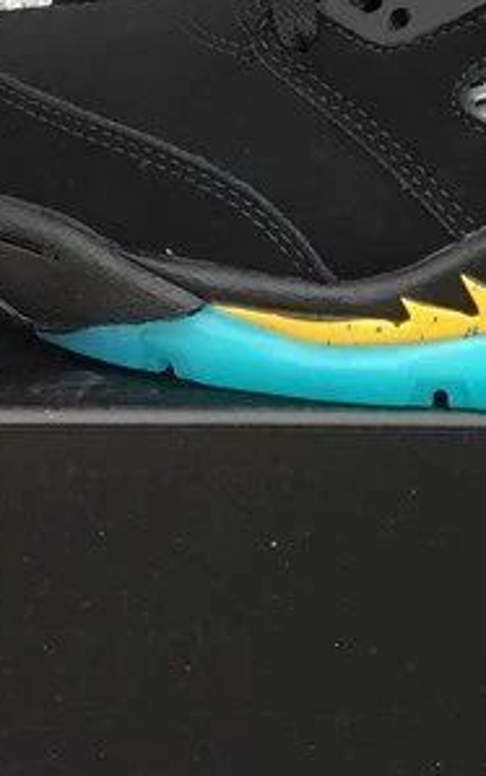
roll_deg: -0.4
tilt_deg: -15.4
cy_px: 204
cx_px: 632
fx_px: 2097
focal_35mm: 99
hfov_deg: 12.8
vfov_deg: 20.8
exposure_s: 1/50
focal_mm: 3.3
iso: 25
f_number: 2.4
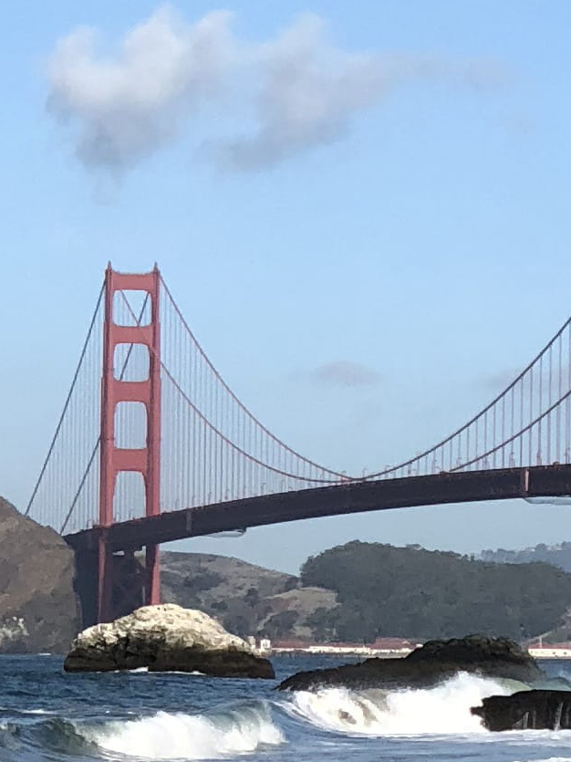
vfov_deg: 8.1
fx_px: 5390
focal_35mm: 245
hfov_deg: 6.0
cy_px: 629
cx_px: 685
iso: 16
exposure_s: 1/1779
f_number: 2.4
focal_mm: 6
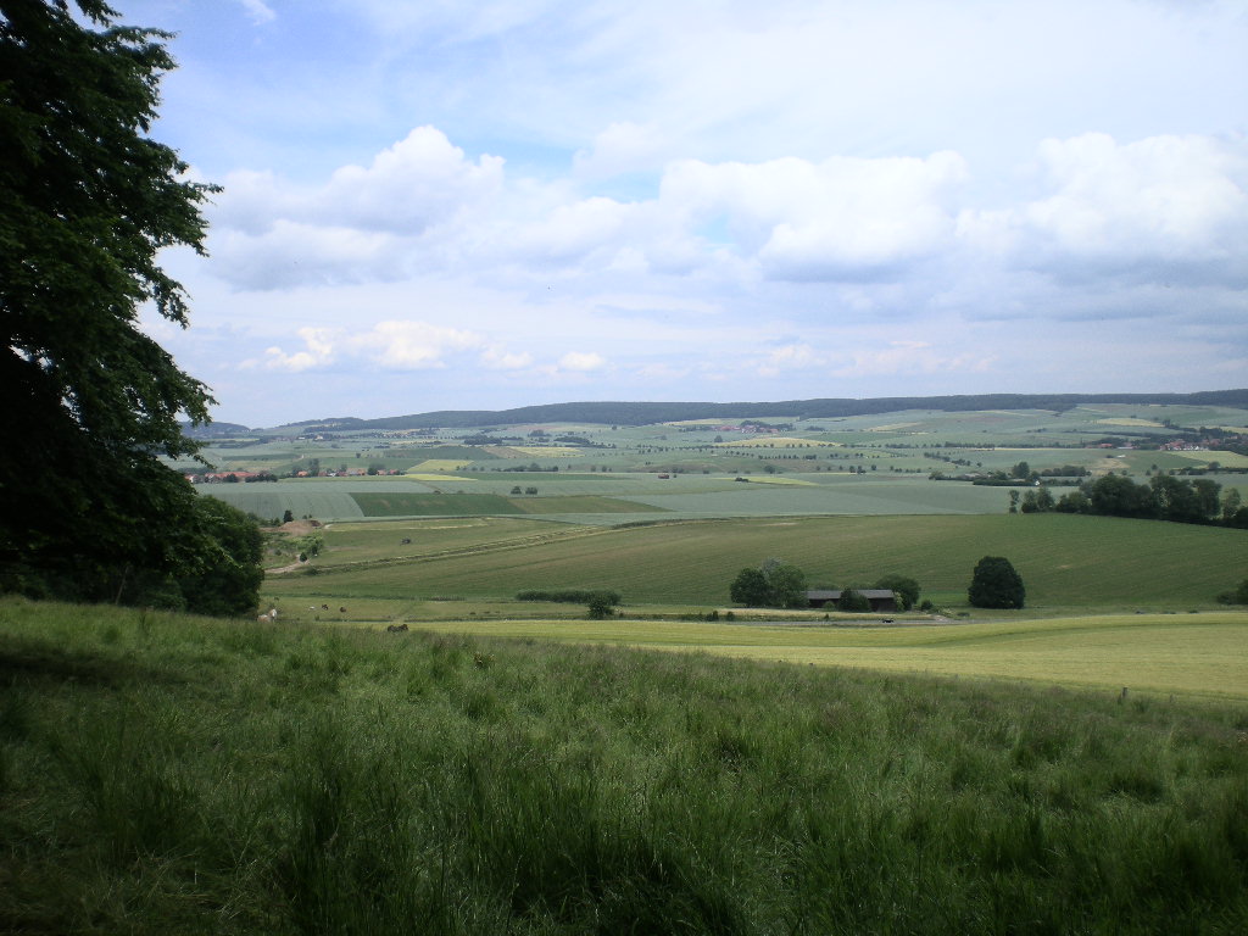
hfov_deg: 49.0
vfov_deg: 37.7
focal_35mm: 38
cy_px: 468
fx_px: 1370
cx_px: 624
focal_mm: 6.3
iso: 50
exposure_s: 1/405
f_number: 4.6
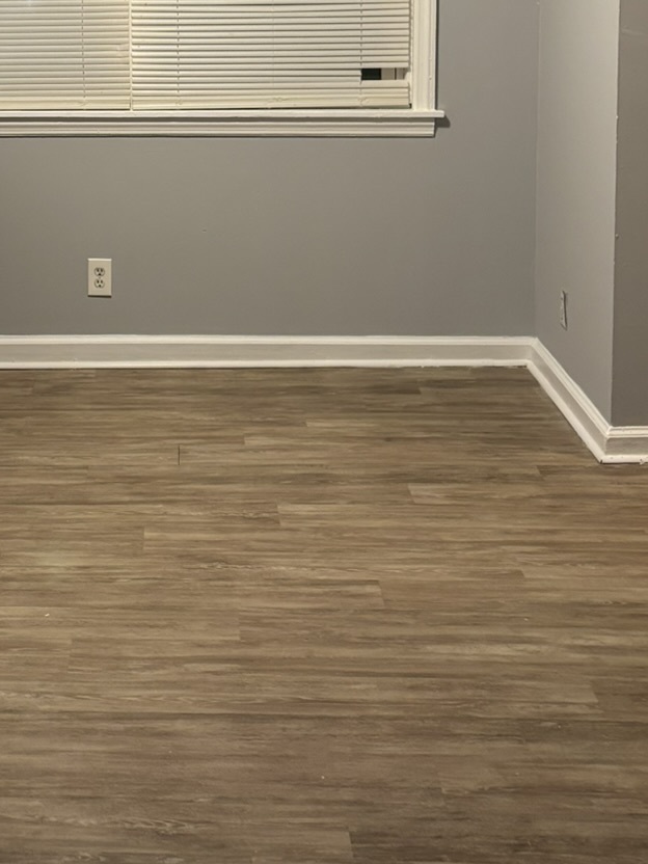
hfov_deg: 22.5
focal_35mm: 64
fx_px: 1597
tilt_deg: -6.5
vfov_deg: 28.9
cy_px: 66
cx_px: 108
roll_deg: +0.4
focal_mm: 5.96
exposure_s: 1/60
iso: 200
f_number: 1.6
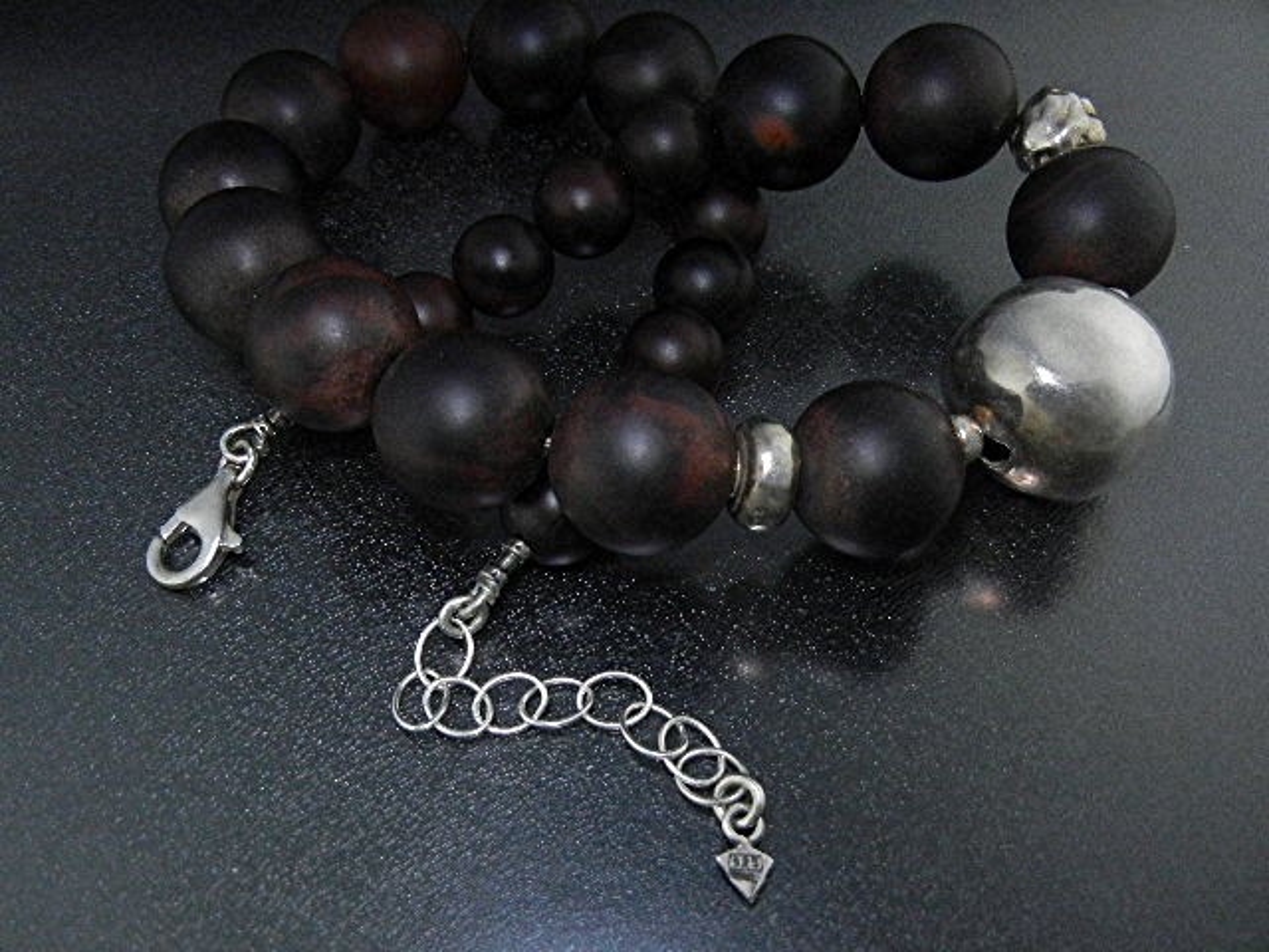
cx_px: 634
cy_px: 476
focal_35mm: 34
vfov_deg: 41.8
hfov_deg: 54.0
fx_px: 1246
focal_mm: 6.2
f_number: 7.2
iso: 800
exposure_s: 1/30
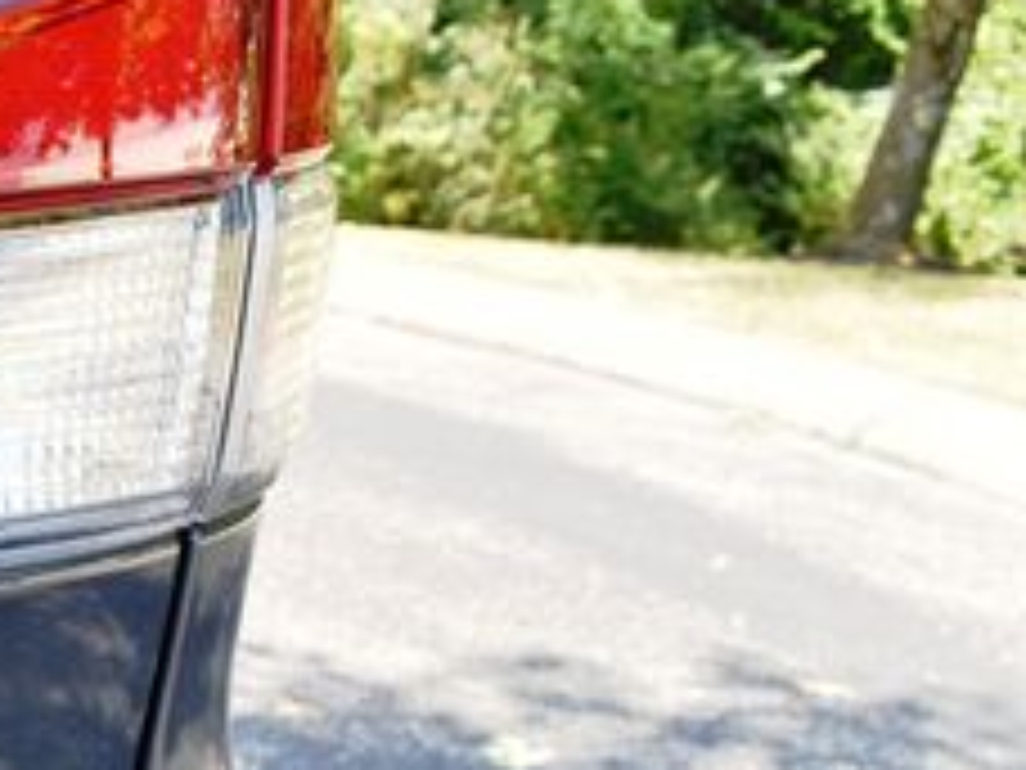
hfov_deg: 24.4
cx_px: -176
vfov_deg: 19.0
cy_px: 939
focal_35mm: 73
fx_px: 2164
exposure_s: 1/250
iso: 250
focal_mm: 18
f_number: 5.6
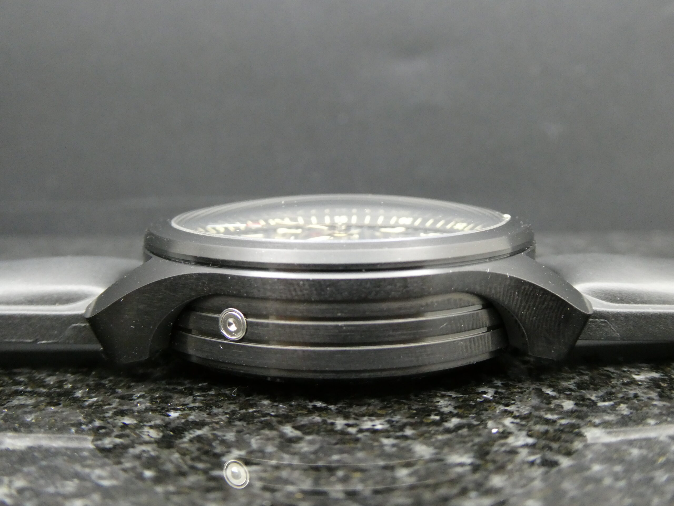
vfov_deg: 30.9
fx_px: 915
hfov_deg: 40.4
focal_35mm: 47
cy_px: 253
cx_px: 337
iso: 800
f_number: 4
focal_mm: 8.4
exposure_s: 1/80
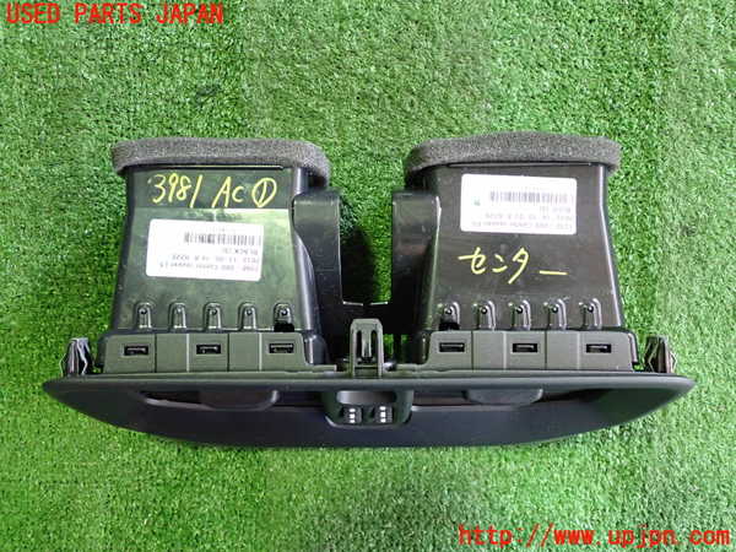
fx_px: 638
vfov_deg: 46.8
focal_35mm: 30
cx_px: 368
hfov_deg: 60.0
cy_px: 276
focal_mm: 5.4
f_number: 2.3
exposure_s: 1/30
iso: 640
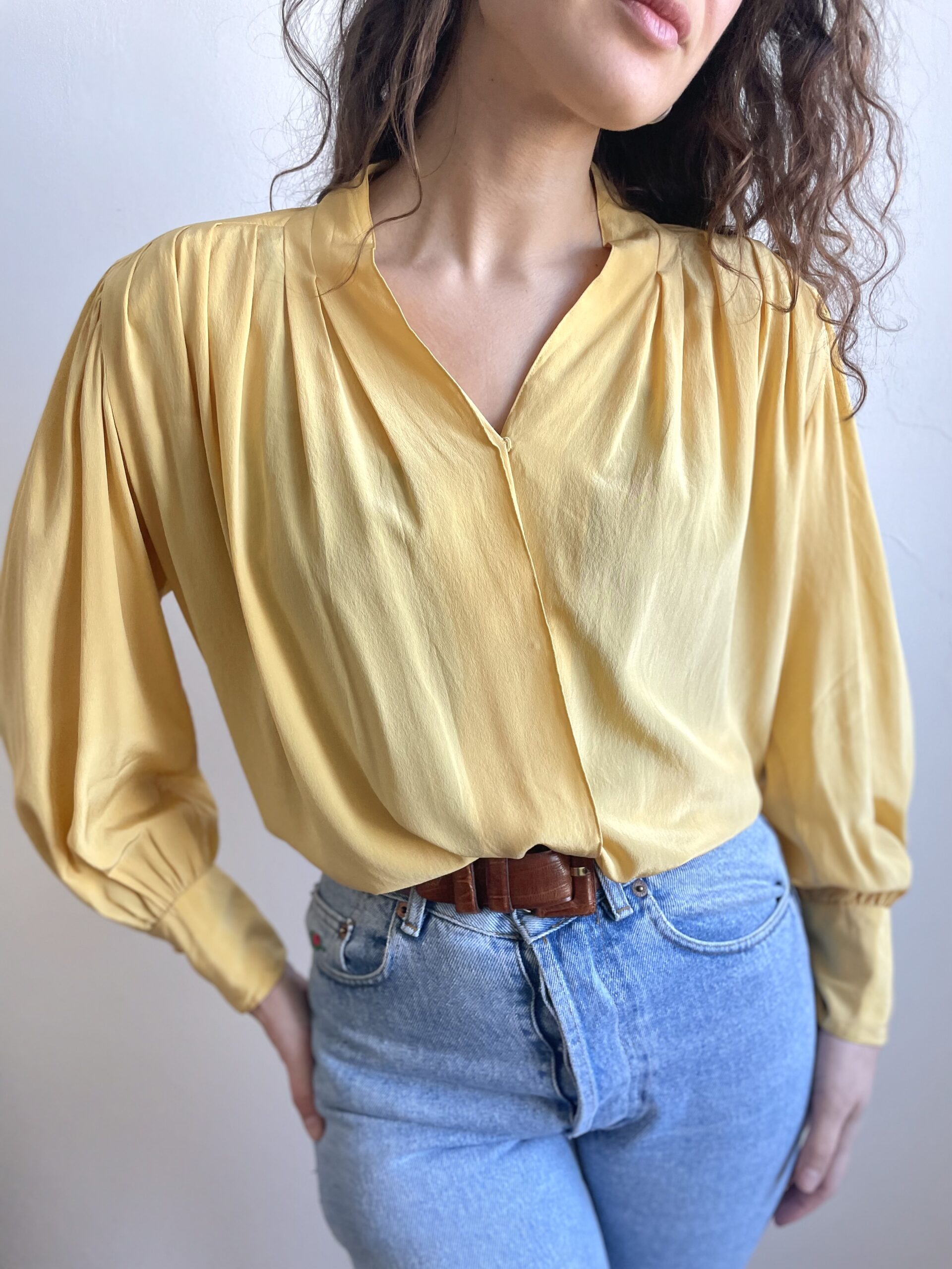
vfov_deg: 67.3
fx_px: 953
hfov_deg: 53.1
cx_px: 476
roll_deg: -0.9
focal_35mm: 26
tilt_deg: -10.2
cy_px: 634
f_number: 1.6
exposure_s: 1/109
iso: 125
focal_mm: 4.2
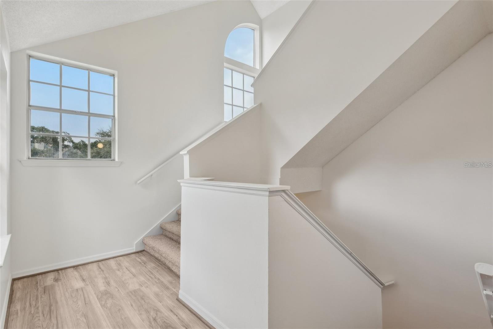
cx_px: 246
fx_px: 233
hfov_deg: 93.3
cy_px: 164
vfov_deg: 70.5
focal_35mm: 17
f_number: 8
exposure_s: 1/100
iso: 400
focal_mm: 17
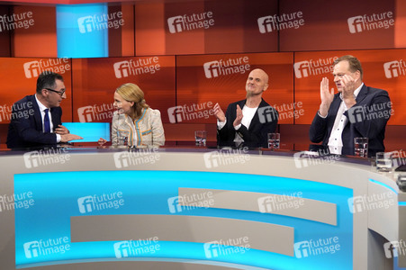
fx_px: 507
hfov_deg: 43.6
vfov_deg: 29.8
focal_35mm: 45
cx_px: 203
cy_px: 135
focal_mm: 30
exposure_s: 1/500
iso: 640
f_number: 1.8
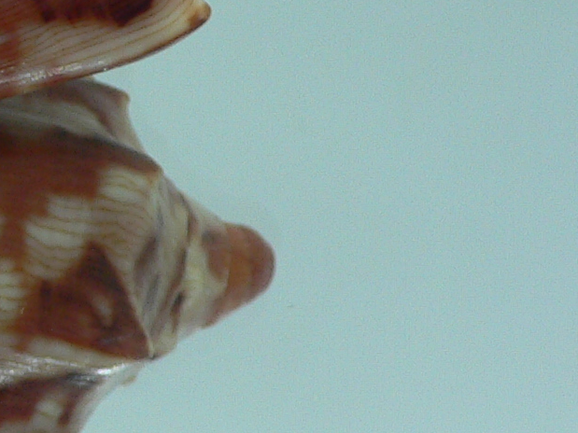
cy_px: -99
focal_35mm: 114
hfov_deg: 16.1
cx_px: -236
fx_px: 1903
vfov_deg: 12.6
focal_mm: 4.6
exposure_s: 1/60
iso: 80
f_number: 2.8
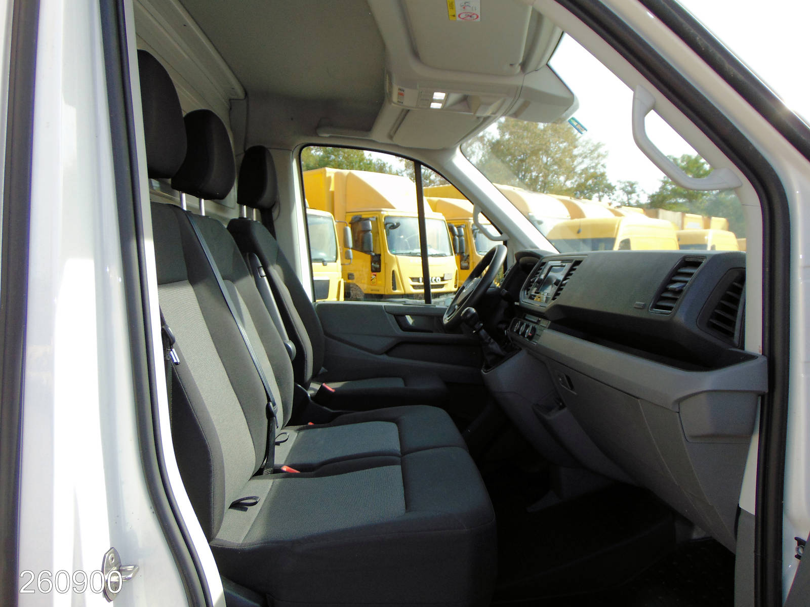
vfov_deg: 54.9
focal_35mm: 25
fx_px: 585
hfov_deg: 69.4
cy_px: 304
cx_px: 405
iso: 80
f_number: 3
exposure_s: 1/320
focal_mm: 4.5
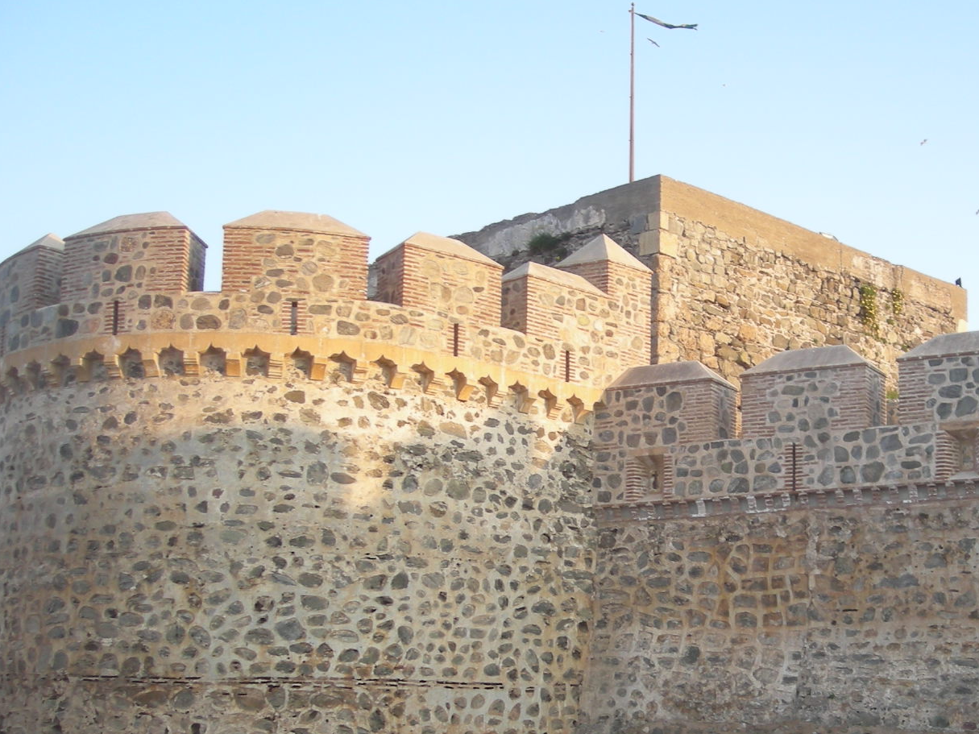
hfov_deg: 32.2
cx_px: 718
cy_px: 475
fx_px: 1668
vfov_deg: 24.7
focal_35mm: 59
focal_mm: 5.7
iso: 50
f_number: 2.8
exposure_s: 1/108
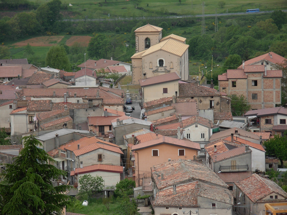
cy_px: 108
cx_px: 144
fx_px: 1575
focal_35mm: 190
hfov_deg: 10.4
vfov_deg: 7.8
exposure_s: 1/197
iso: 79
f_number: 5
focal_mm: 31.4
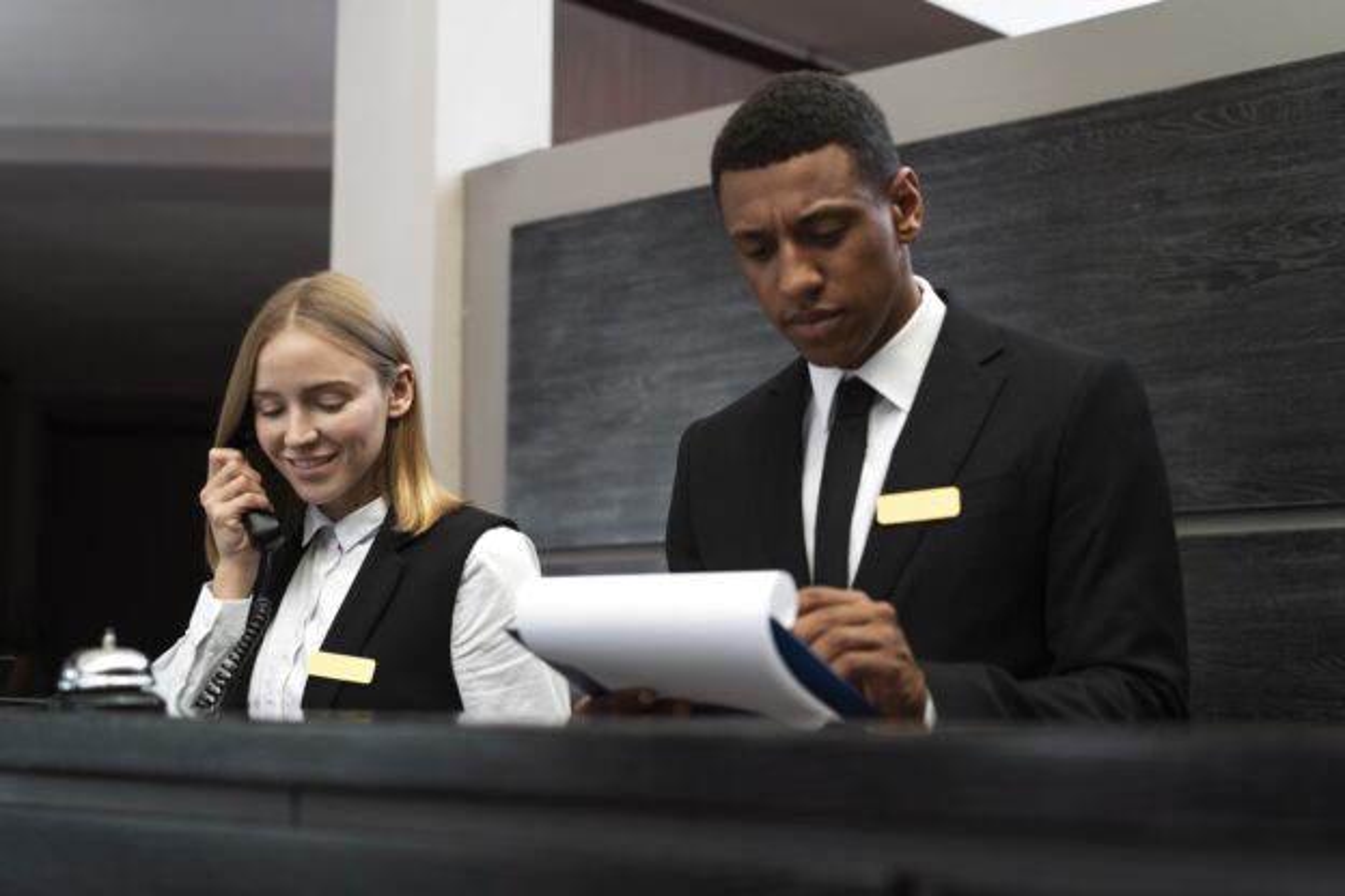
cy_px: 448
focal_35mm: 55
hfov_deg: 36.2
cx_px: 672
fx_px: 2055
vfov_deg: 24.6
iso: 320
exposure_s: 1/125
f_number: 2.8
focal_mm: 55
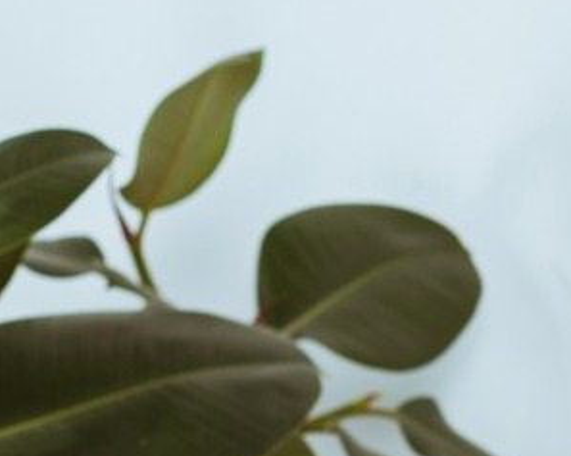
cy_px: 492
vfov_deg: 2.9
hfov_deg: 3.6
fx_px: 9083
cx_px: 844
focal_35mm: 538
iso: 100
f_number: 5
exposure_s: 1/160
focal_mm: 85
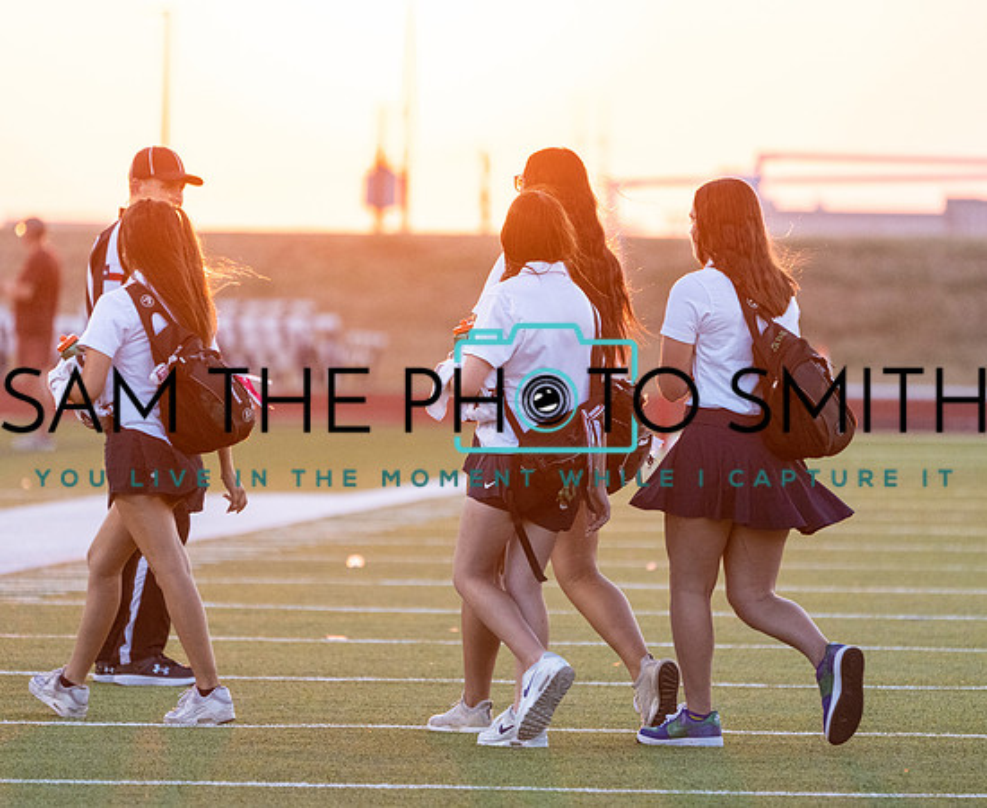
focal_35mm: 460
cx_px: 491
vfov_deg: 3.4
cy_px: 408
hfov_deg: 4.2
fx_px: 13543
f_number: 5.6
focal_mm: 385
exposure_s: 1/1000
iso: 2500
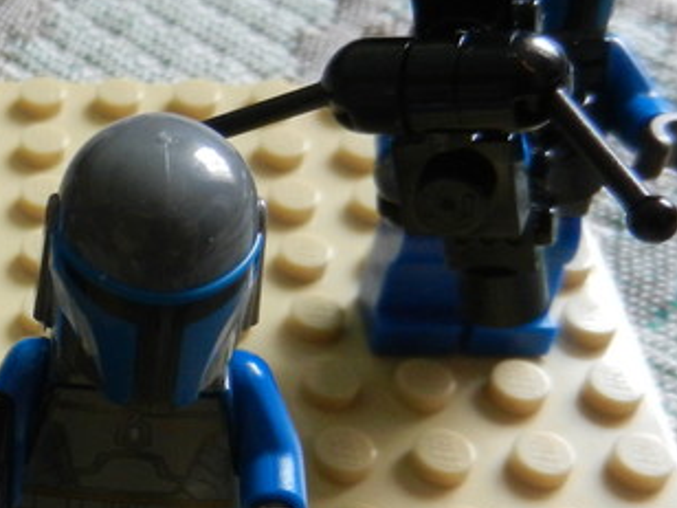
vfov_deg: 20.0
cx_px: -79
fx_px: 1428
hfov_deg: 24.7
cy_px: 379
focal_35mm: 73
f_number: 3.5
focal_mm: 4.5
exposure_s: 1/8
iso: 400
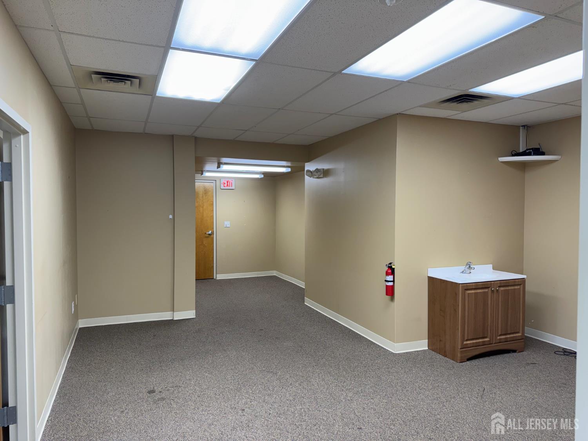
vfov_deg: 56.8
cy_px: 220
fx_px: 408
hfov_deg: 71.6
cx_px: 294
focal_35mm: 24
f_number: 1.78
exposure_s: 1/120
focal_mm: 6.76
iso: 100
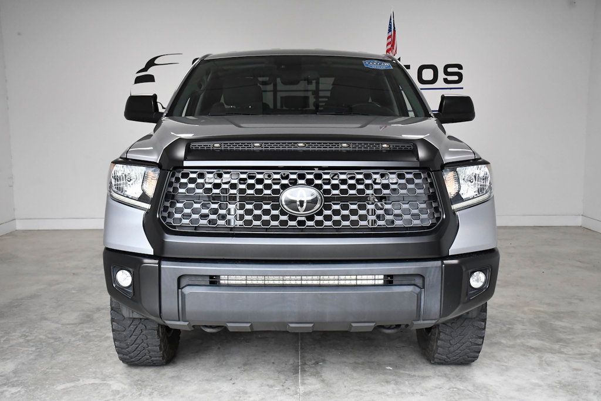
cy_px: 200
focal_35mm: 40
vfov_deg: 33.4
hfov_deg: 48.5
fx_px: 668
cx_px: 300
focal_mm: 27
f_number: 6.3
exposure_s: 1/1250
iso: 2500
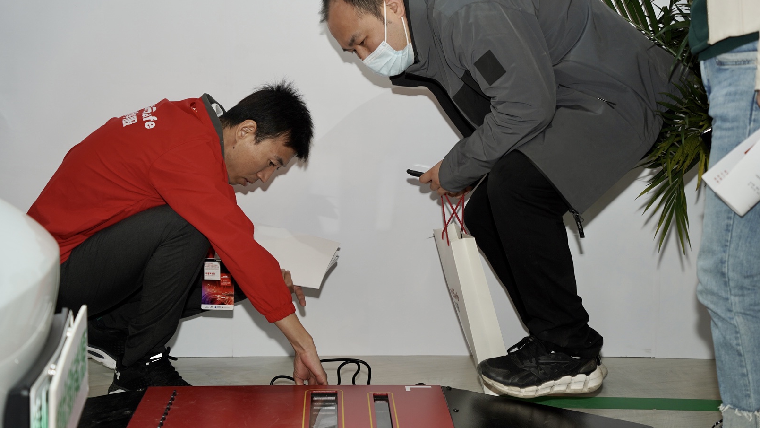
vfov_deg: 20.0
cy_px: 221
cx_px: 379
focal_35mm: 60
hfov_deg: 34.9
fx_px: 1209
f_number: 4
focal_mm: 57
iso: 200
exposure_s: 1/160
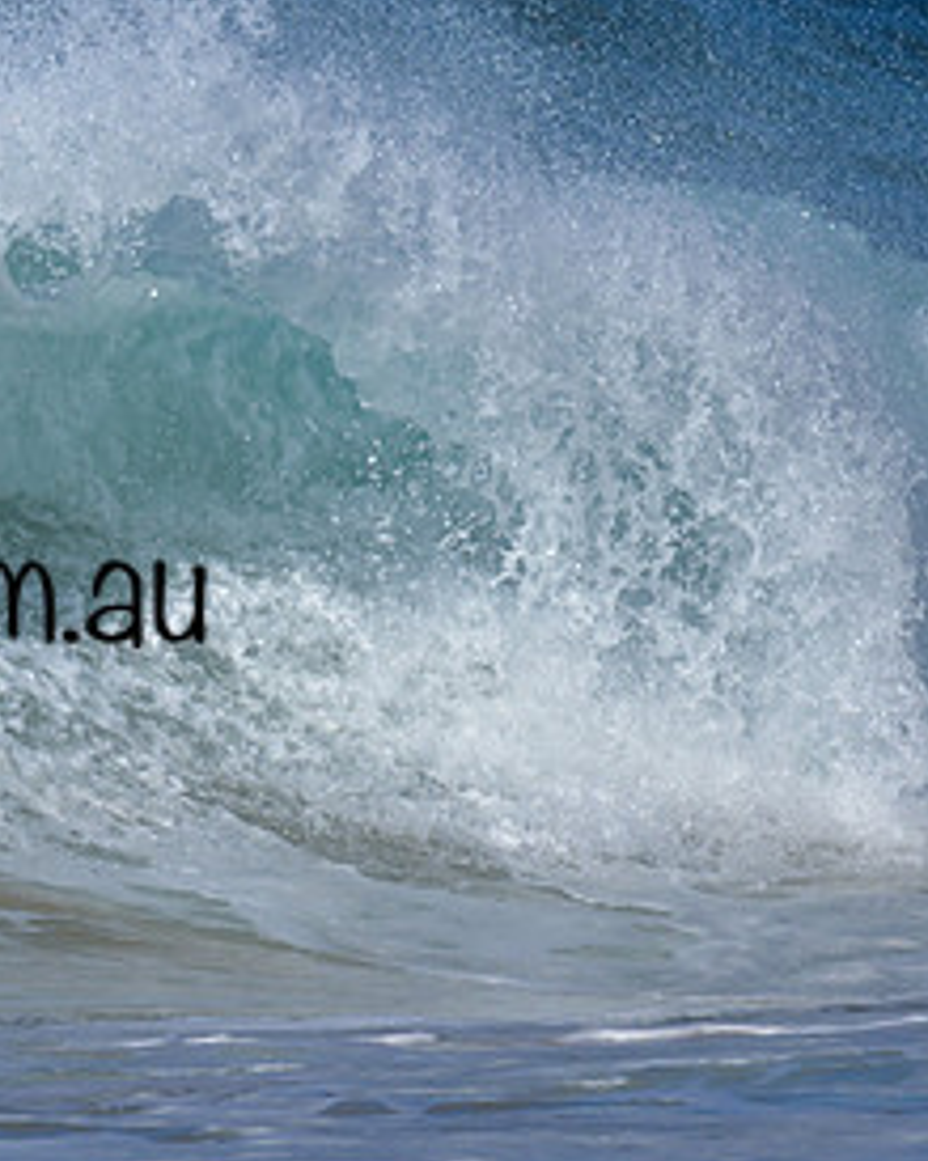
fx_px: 75022
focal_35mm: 2184
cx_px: -322
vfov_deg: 0.9
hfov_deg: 0.7
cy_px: 637
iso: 160
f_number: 6.3
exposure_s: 1/2000
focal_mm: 800
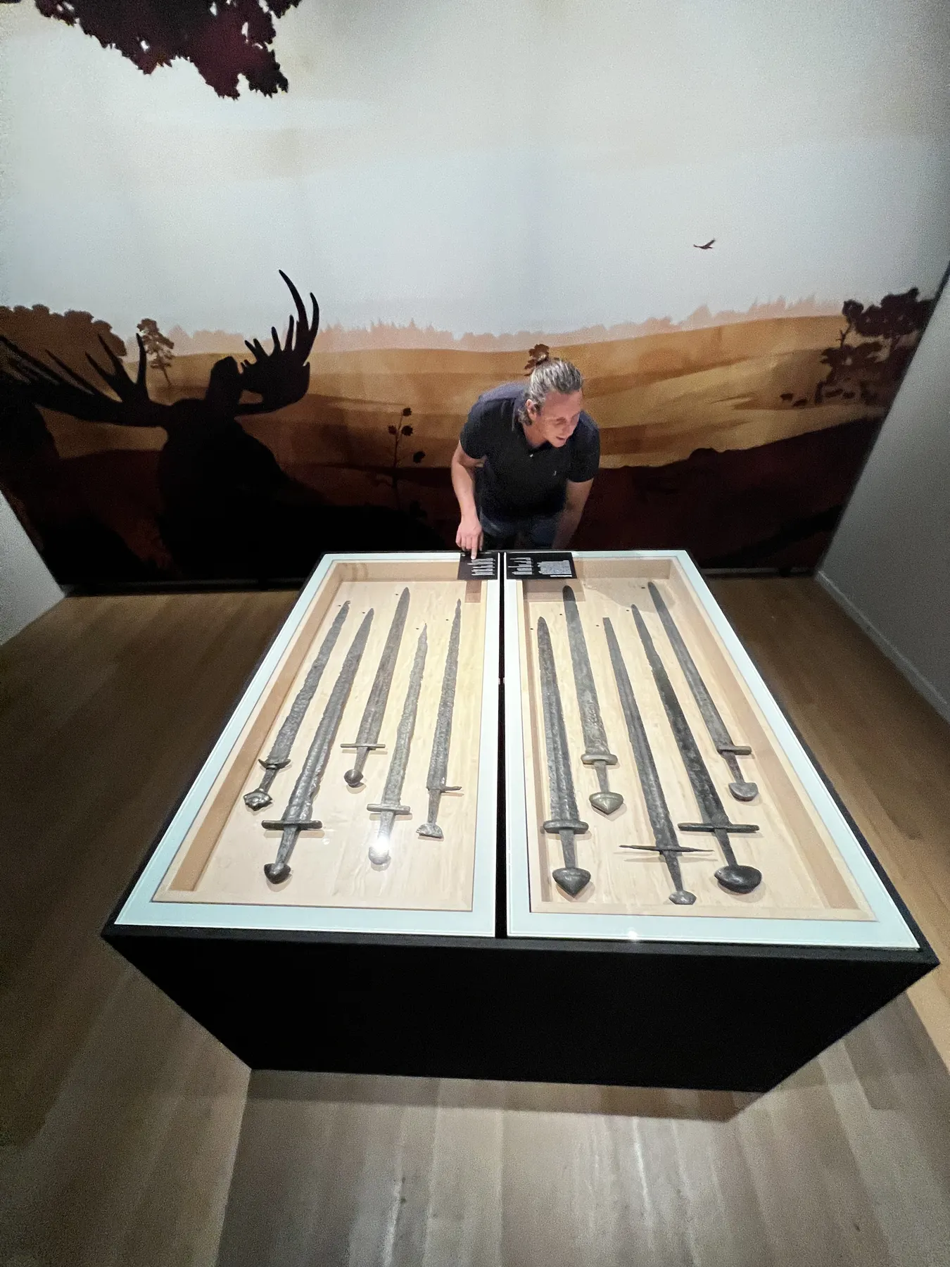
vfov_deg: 106.2
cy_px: 634
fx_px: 476
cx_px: 475
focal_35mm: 13
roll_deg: +1.5
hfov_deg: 89.9
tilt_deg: -34.4
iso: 400
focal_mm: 1.57
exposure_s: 1/49
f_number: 1.8
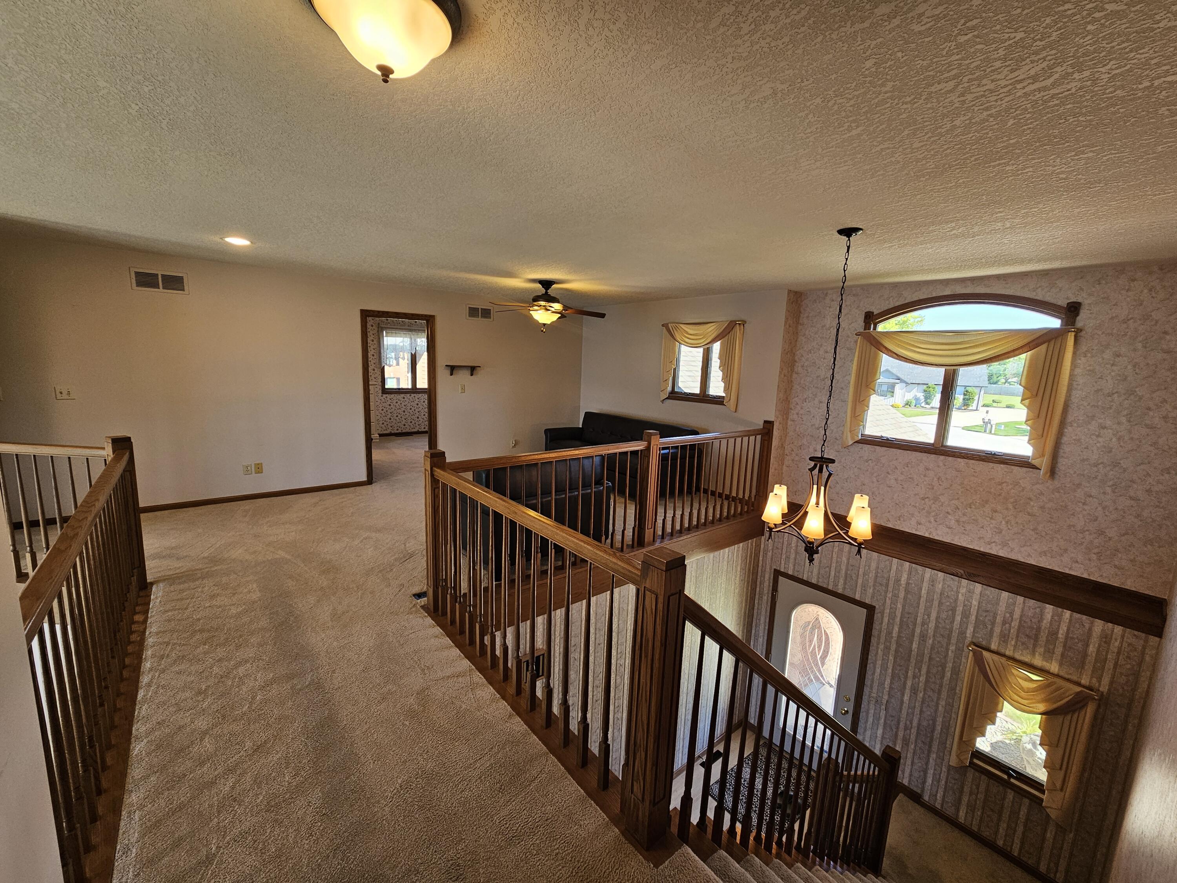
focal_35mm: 13
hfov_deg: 106.2
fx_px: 442
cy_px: 442
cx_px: 588
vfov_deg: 89.9
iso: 64
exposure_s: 1/60
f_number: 2.2
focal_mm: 2.2
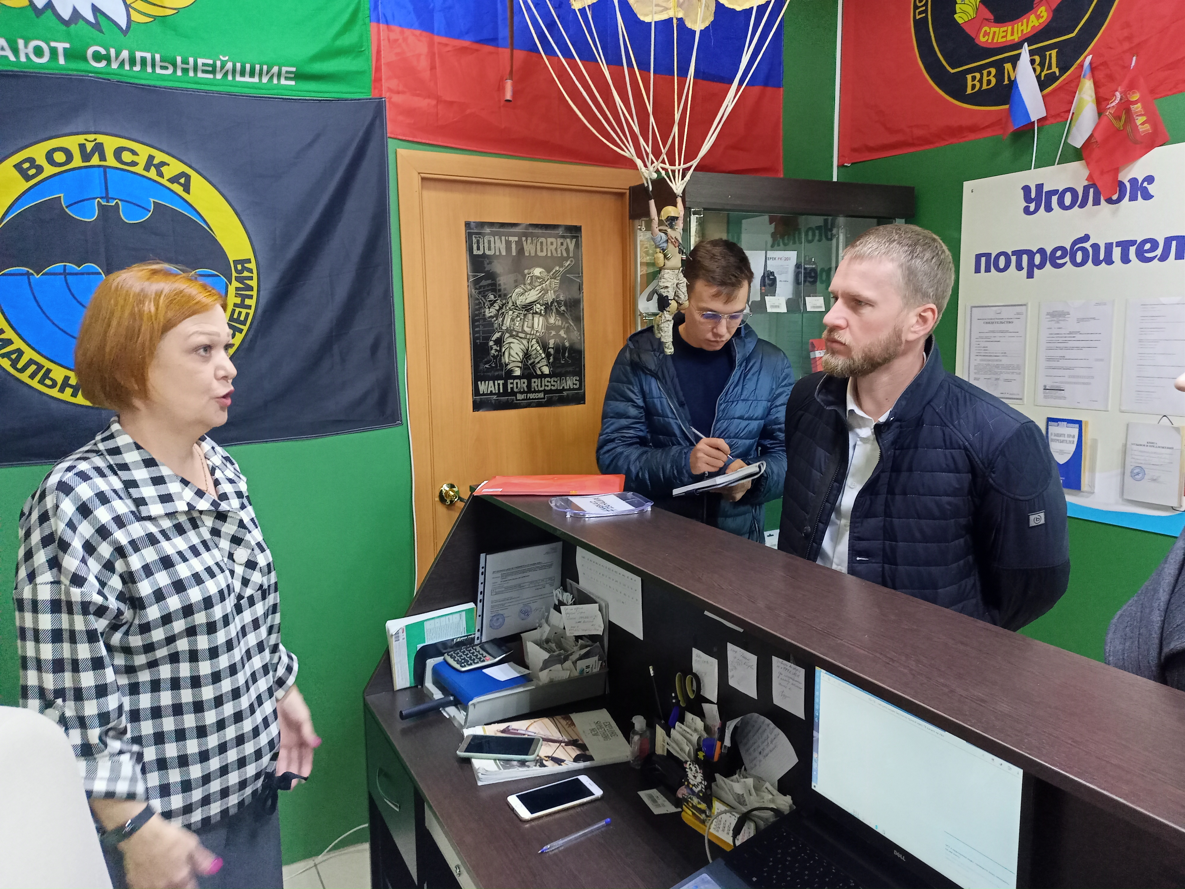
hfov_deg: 63.4
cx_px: 592
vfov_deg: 49.7
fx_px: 959
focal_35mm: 28
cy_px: 444
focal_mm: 4.69
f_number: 1.8
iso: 850
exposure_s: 1/50
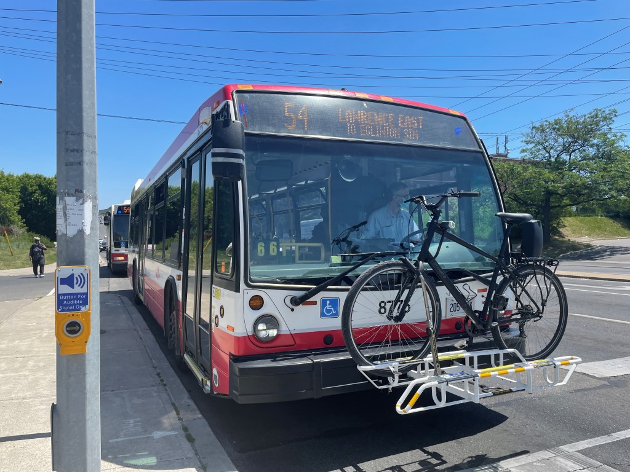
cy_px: 236
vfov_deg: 53.1
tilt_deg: +0.3
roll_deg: -0.3
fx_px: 473
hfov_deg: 67.3
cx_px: 315
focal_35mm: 26
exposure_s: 1/2506
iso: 32
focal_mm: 4.2
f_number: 1.6
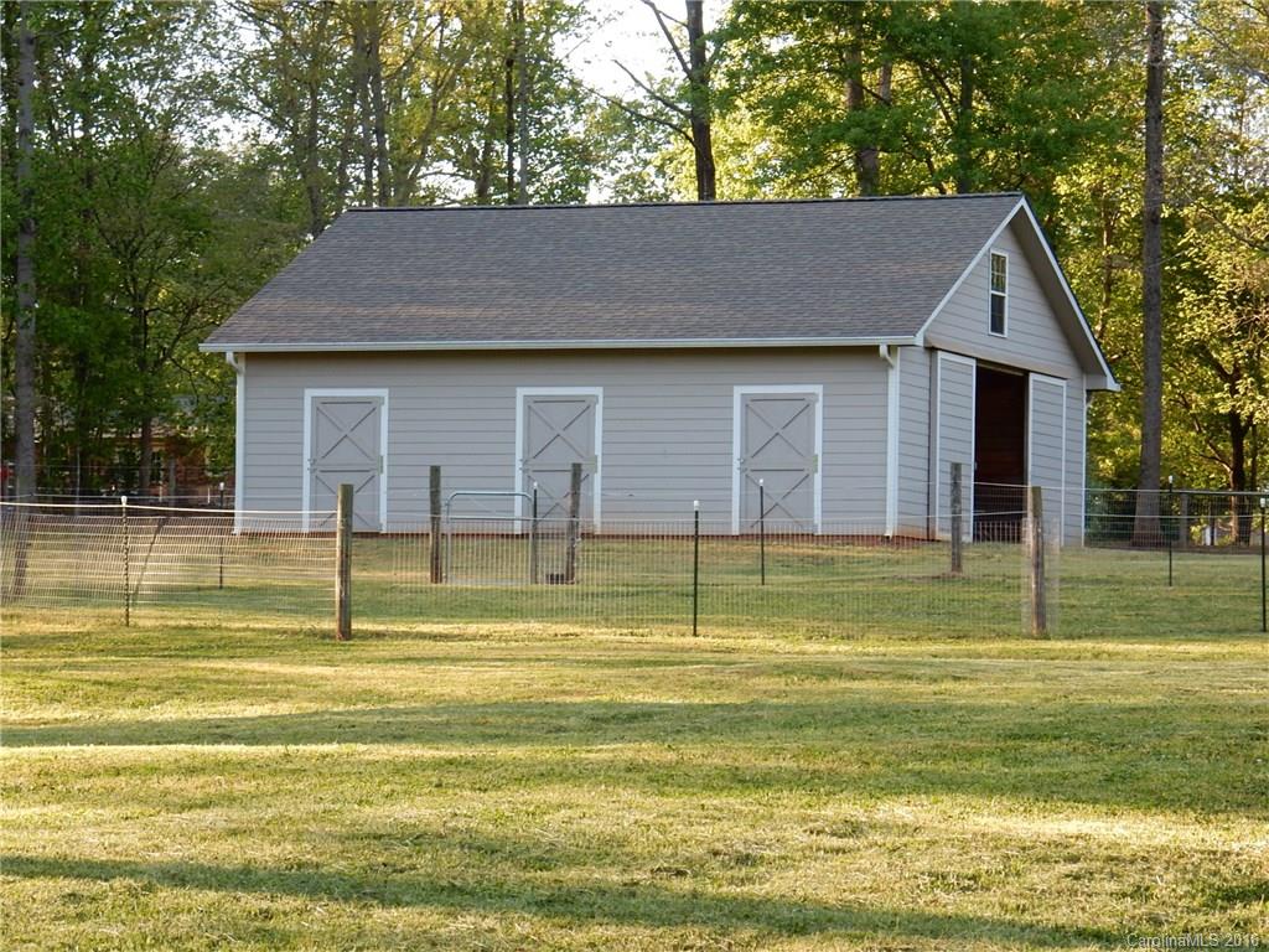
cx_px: 634
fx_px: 5096
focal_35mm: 139
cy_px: 476
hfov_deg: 14.2
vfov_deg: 10.7
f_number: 6
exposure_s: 1/50
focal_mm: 24.7
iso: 125
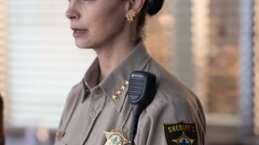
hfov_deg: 13.4
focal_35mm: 160
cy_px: 86
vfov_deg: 7.6
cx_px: 35
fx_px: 1098
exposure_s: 1/200
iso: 4000
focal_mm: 85
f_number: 1.8
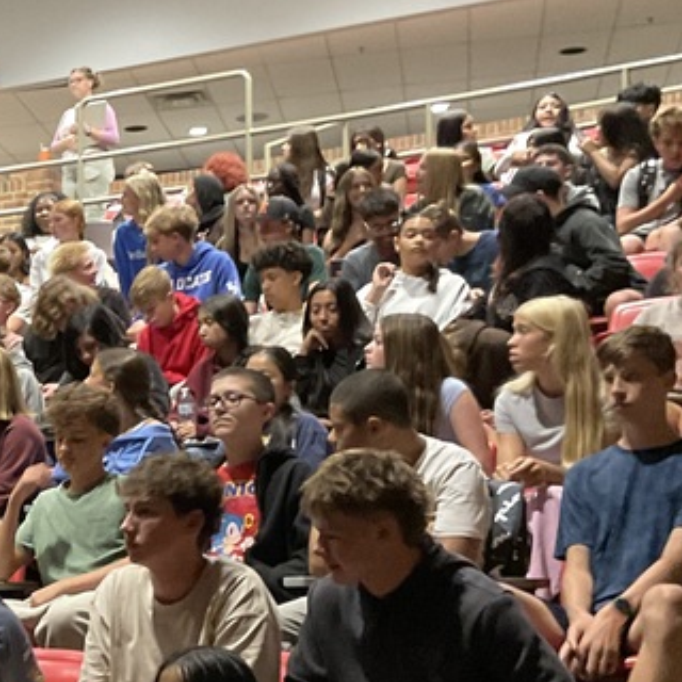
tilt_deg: +1.7
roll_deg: -1.6
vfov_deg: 20.9
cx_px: -134
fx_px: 1828
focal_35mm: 82
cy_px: 543
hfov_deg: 19.9
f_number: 1.8
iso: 500
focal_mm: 3
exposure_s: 1/25
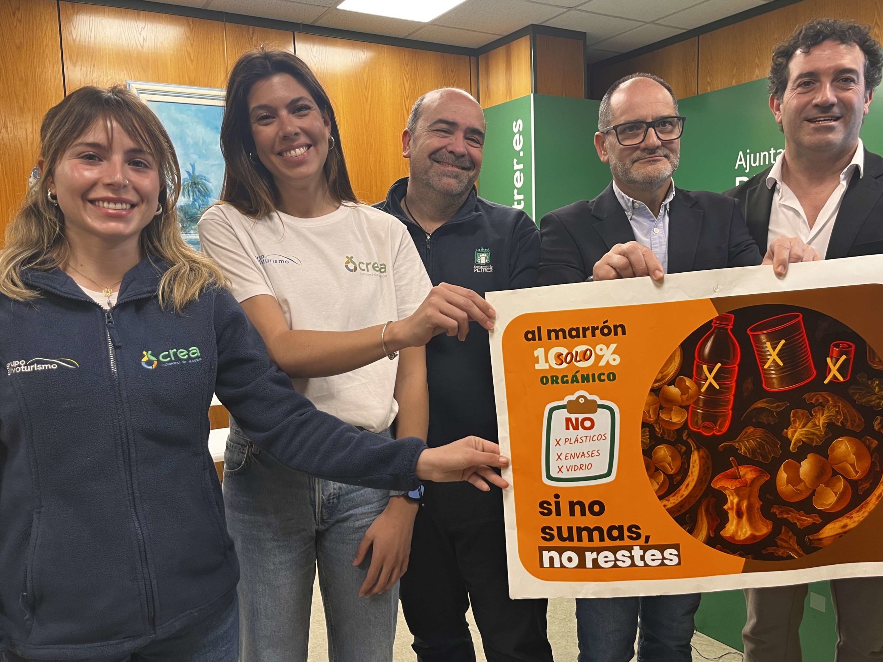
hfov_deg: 61.5
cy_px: 335
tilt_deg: -7.9
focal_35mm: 29
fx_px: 740
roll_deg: +1.4
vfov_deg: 48.2
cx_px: 489
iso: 80
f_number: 1.6
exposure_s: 1/50
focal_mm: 5.1
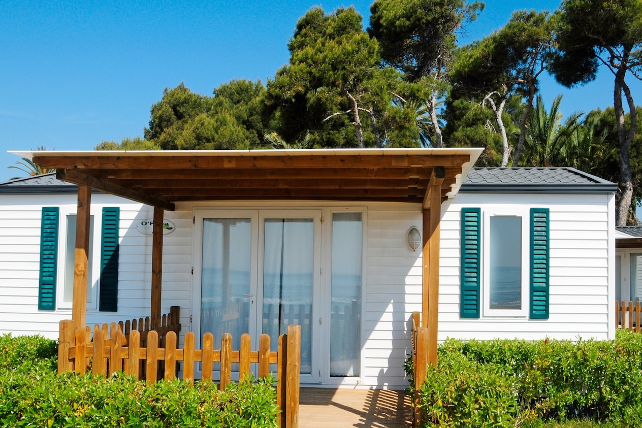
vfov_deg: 41.1
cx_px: 326
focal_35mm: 32
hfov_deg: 58.7
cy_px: 236
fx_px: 571
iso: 200
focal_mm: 18
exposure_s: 1/125
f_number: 18
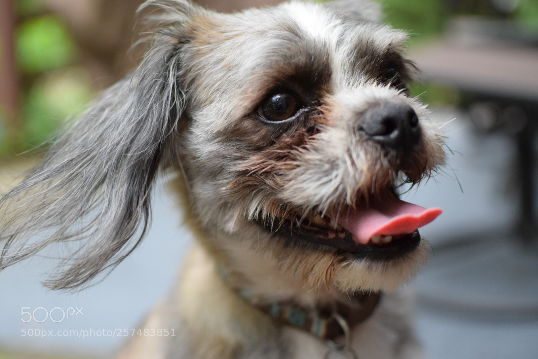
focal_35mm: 52
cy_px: 180
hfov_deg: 37.8
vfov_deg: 25.8
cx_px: 269
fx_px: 785
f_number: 1.8
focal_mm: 35
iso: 2200
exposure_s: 1/4000
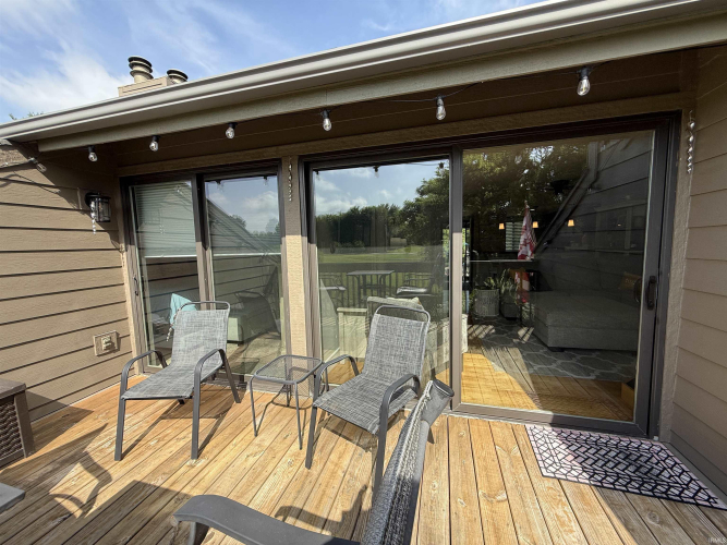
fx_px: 294
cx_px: 364
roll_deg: +1.3
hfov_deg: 102.1
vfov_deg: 85.7
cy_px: 272
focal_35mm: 14
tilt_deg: -5.6
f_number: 2.2
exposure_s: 1/564
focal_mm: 2.22
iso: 50
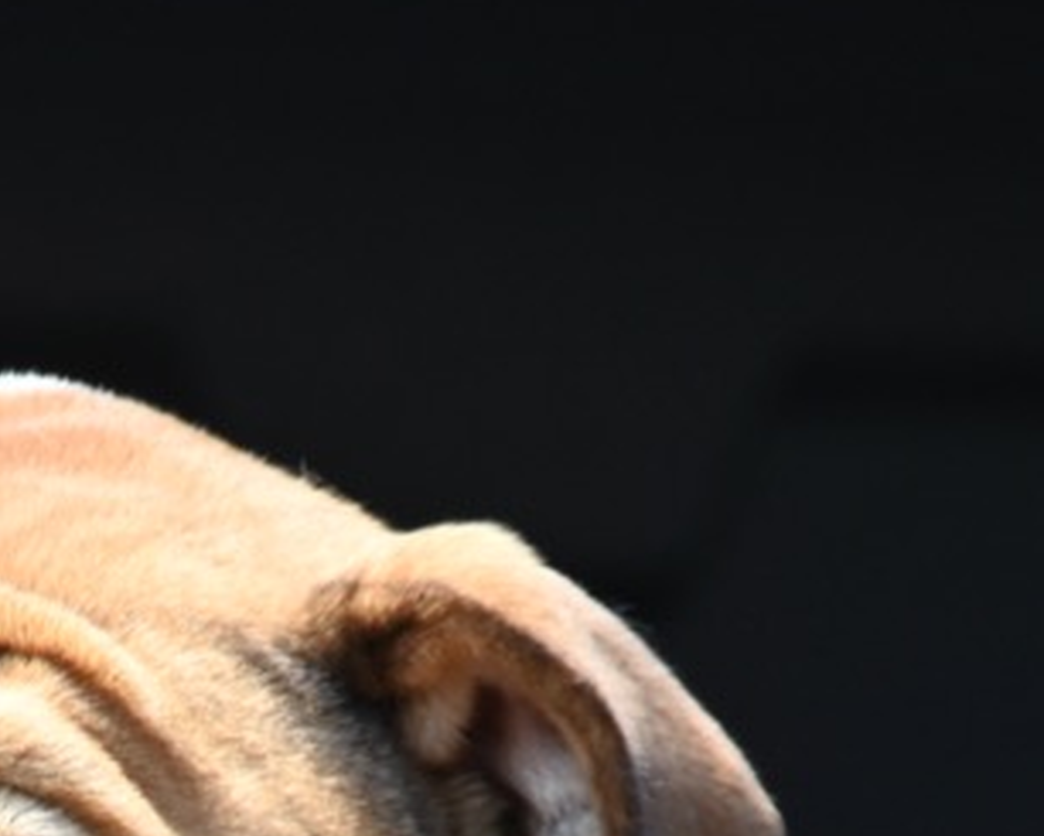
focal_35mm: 589
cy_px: 1604
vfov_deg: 2.6
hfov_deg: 3.3
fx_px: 18205
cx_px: 44
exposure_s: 1/320
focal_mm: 120
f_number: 5.6
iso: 100
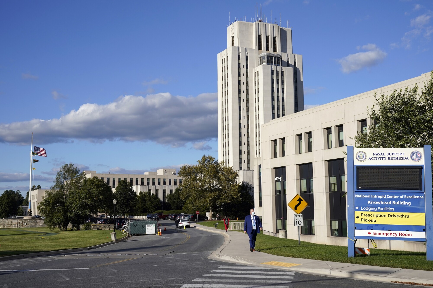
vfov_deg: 30.5
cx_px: 216
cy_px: 144
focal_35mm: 44
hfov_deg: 44.5
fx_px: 529
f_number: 5.6
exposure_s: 1/2000
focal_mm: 44
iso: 320
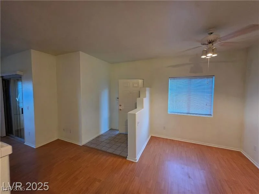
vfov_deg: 89.9
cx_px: 130
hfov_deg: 106.2
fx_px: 97
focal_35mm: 13
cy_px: 97
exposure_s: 1/60
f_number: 1.9
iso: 320
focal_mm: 2.2
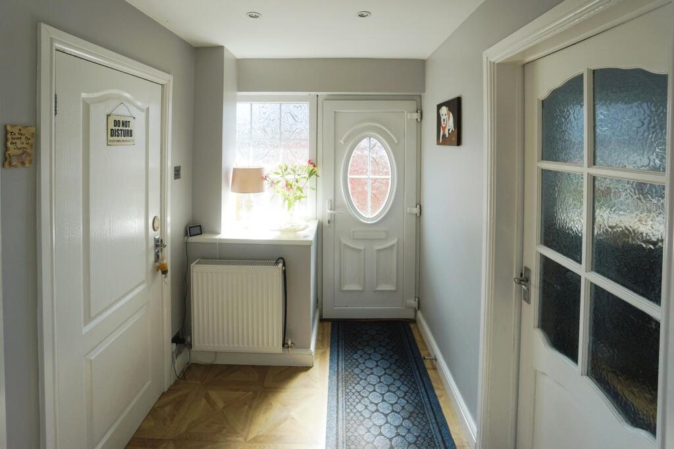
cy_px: 224
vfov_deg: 77.3
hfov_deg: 100.4
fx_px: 281
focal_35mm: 15
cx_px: 337
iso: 125
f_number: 4
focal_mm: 10
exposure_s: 1/160
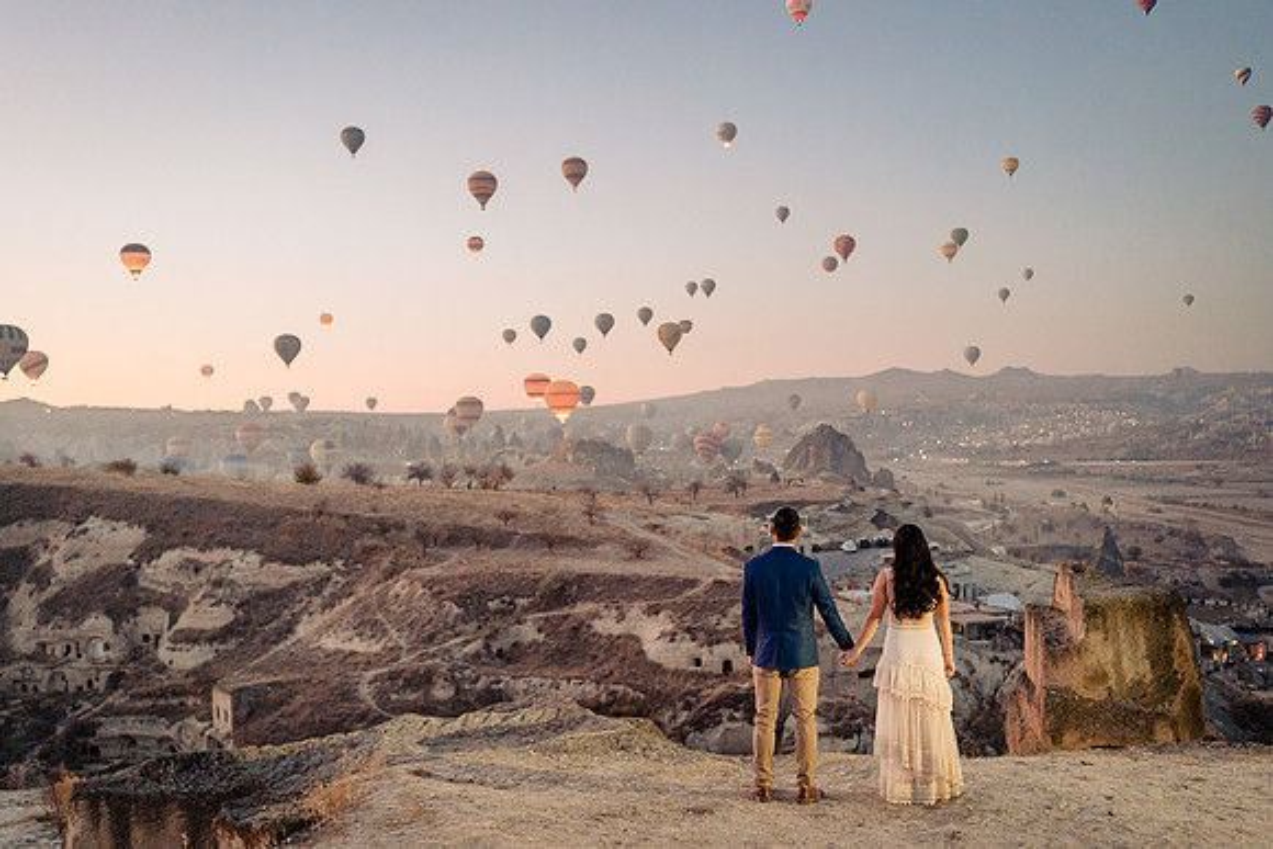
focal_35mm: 35
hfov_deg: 54.4
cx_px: 636
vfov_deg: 37.9
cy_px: 424
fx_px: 1238
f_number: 2.8
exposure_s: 1/200
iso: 4000
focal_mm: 35
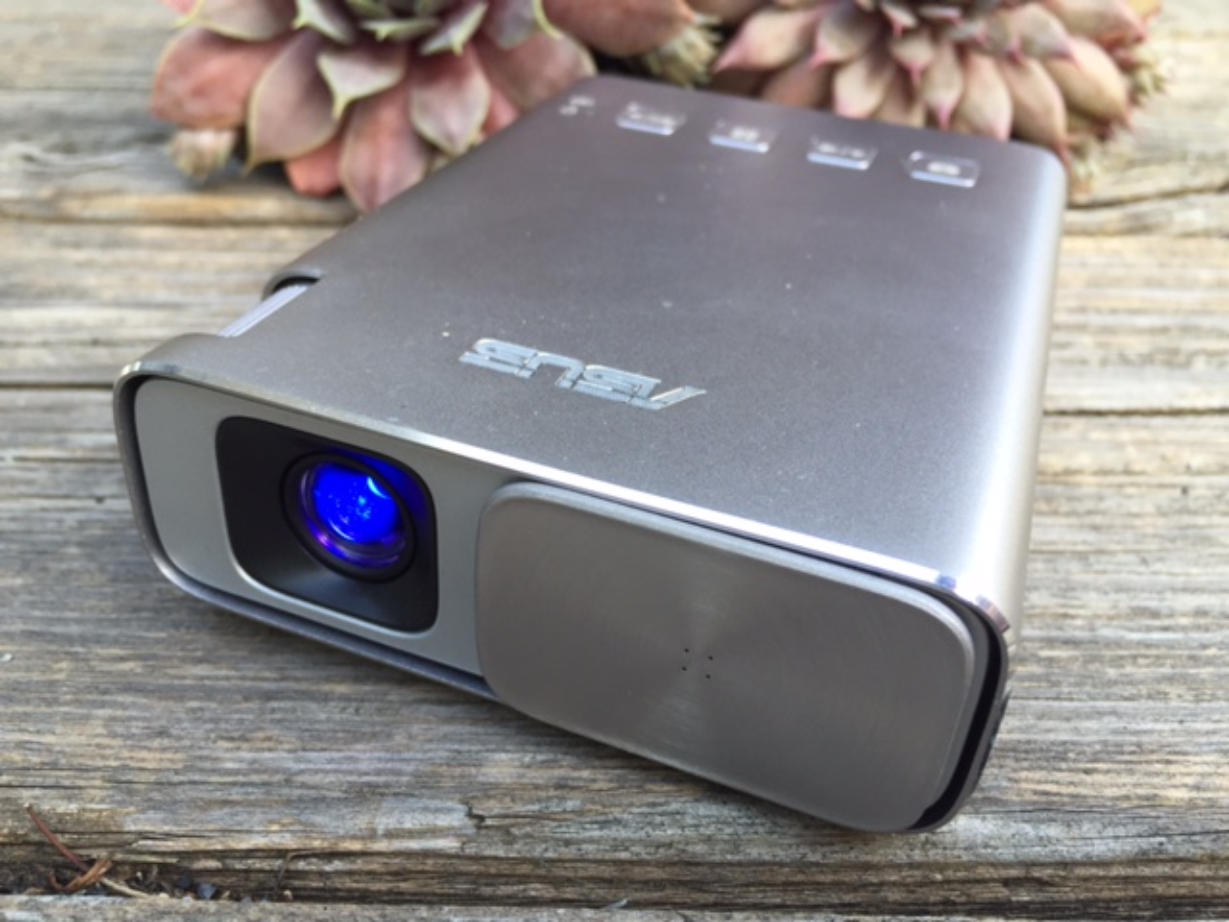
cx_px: 614
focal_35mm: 29
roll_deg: -0.2
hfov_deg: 61.7
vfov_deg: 48.2
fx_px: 1030
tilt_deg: -34.6
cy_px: 461
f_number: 2.2
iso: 50
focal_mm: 4.15
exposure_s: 1/120
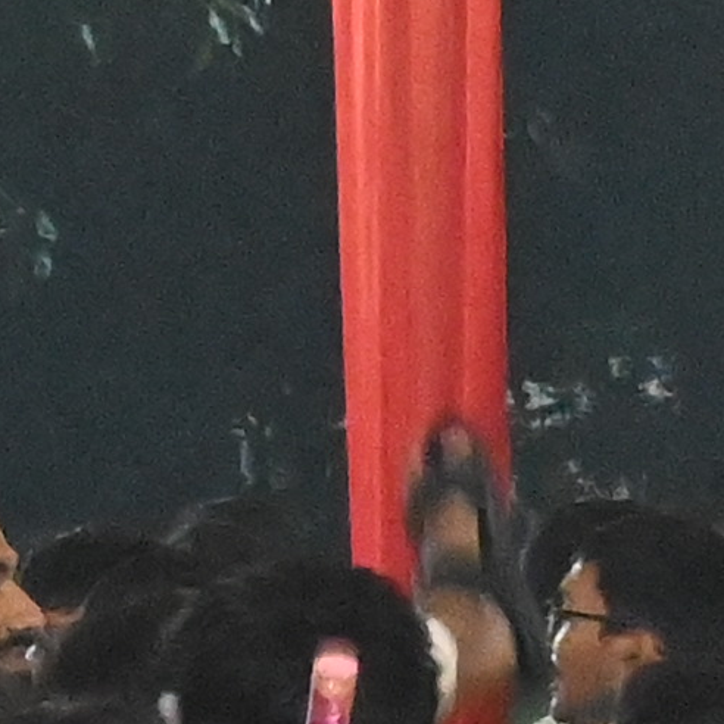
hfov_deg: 4.0
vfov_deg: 4.0
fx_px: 10246
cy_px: 1595
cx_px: -287
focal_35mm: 433
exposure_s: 1/80
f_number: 7.1
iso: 8000
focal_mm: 30
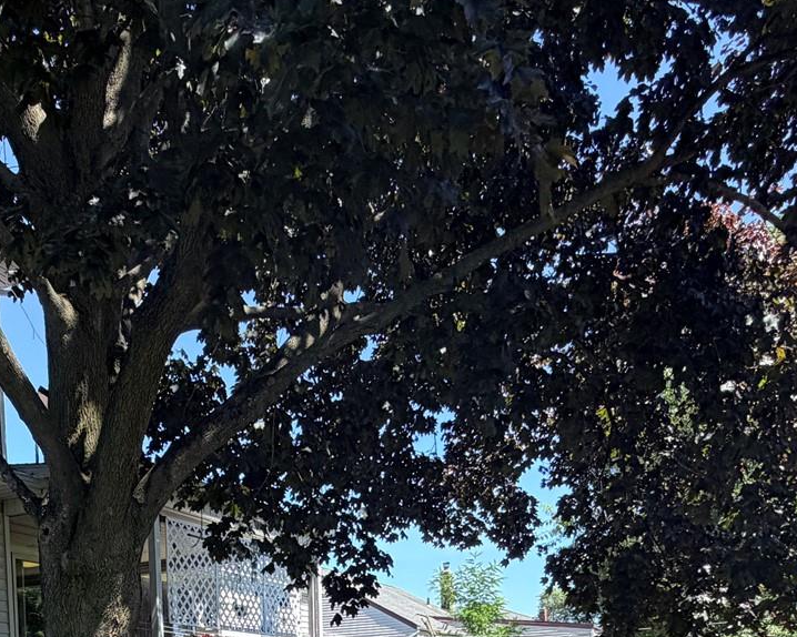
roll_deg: +2.1
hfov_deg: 46.2
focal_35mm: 39
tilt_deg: -5.0
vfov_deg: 31.2
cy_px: 791
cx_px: 273
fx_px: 920
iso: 50
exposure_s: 1/502
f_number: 2.2
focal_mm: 2.22
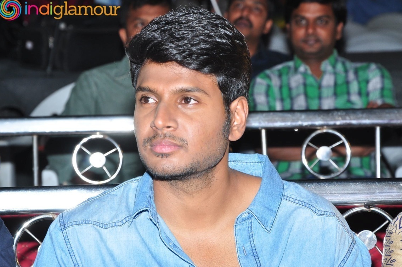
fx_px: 1857
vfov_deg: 8.2
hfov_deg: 12.4
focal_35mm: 167
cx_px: 210
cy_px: 138
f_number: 9
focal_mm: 105
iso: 400
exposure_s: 1/125
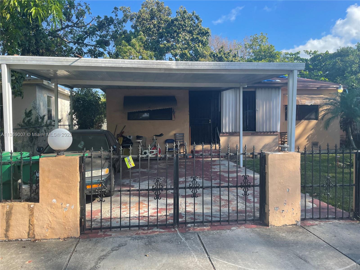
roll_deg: +0.6
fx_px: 270
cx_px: 180
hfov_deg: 67.3
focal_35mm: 26
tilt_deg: -1.5
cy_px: 135
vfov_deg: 53.1
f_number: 1.6
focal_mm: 4.2
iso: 32
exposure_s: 1/1159
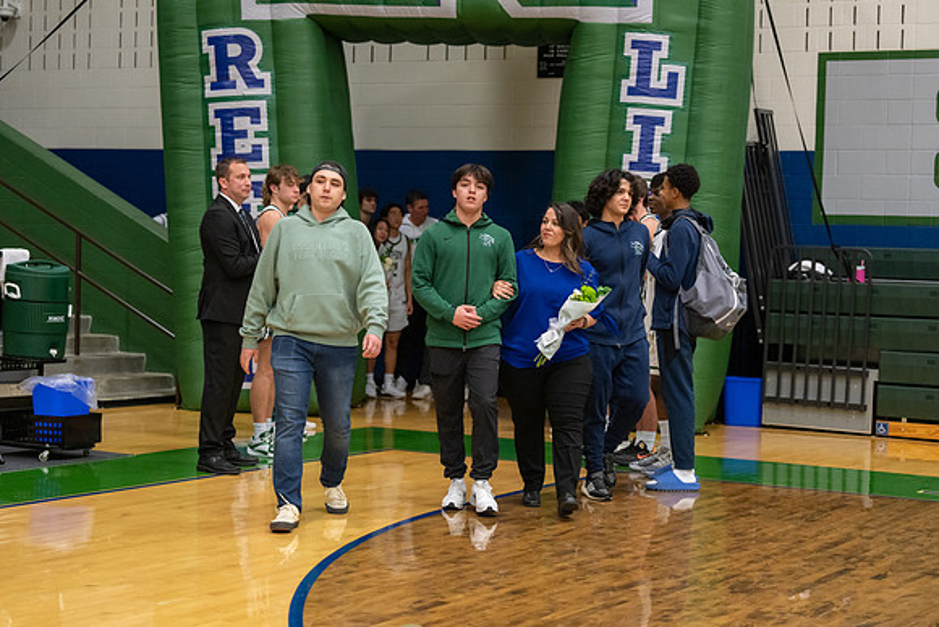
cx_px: 470
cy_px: 314
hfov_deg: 28.8
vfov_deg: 19.5
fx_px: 1826
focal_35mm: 70
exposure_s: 1/320
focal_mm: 70
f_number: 2.8
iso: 5000
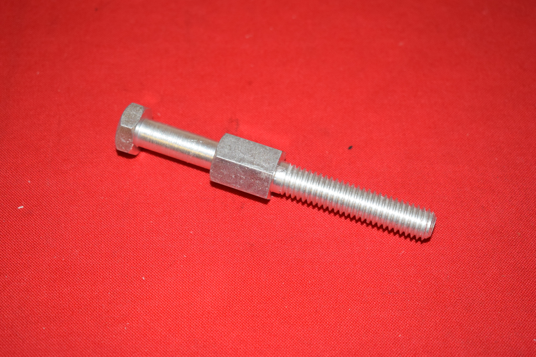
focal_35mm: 63
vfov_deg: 21.6
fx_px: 938
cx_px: 268
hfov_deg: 31.9
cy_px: 178
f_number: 5
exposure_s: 1/200
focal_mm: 42
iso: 1250
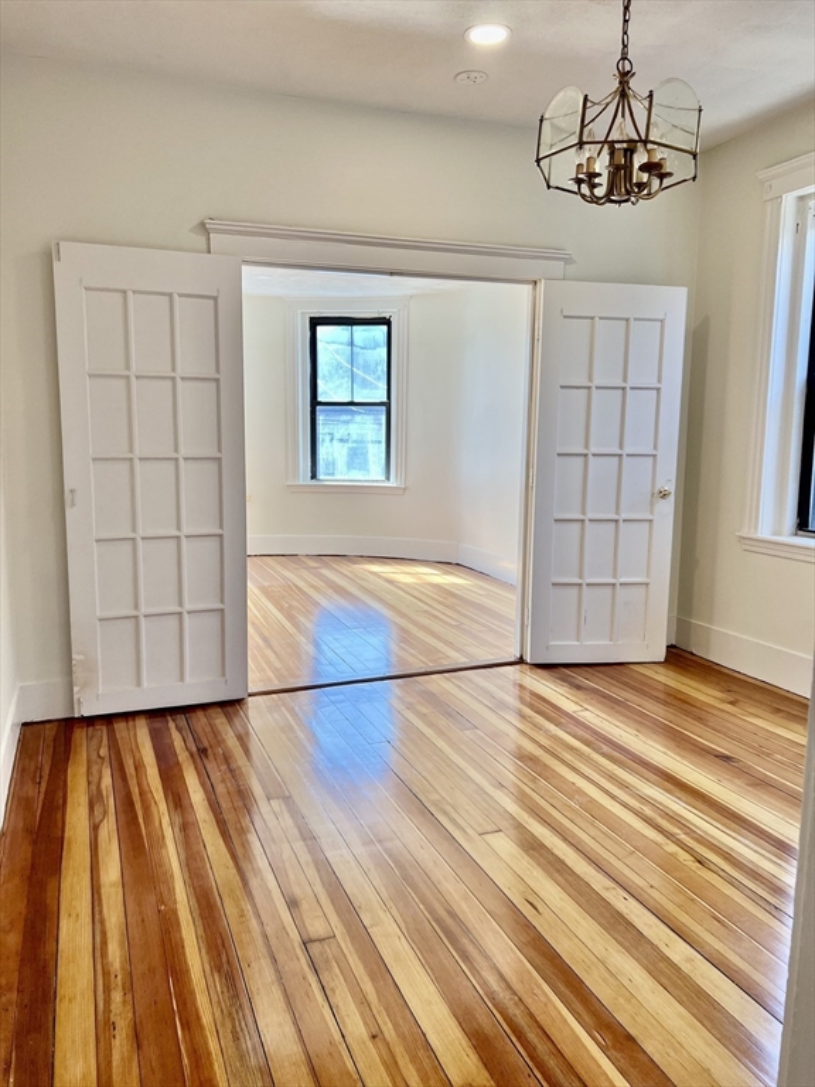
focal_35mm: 26
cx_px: 408
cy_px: 544
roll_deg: -0.1
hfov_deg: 53.1
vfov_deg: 67.3
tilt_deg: -5.0
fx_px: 816
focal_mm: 5.7
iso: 40
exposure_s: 1/239
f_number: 1.5
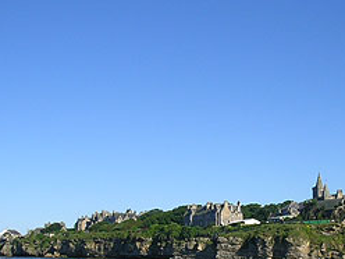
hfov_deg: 28.0
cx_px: 231
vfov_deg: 21.0
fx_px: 688
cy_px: 212
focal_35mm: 69
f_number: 5.6
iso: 50
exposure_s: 1/352
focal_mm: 5.8
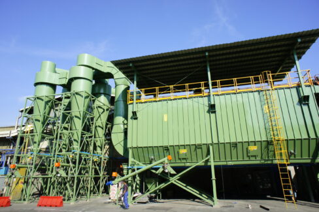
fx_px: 213
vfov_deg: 53.1
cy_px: 106
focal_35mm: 24
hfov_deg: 73.8
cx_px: 160
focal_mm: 16
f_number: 13
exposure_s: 1/125
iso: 200
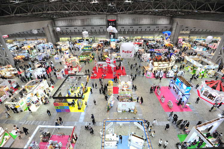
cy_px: 74
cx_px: 112
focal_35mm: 16
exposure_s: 1/160
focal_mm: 16
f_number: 5.6
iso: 3200
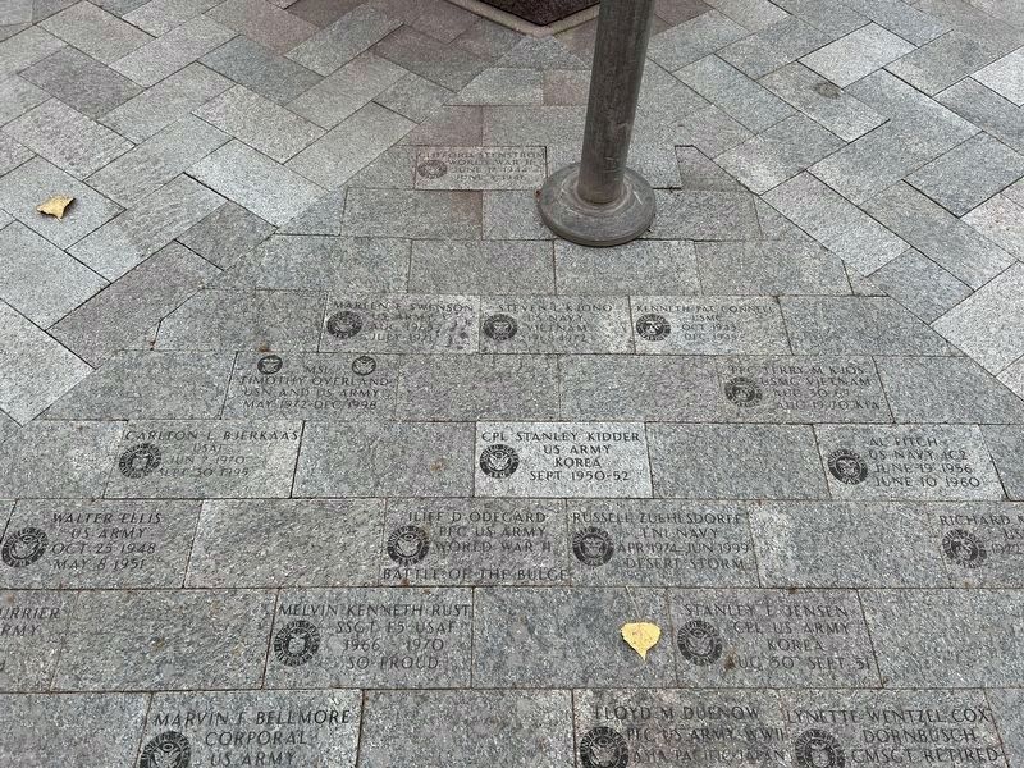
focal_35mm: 26
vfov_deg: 53.1
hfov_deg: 67.3
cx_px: 512
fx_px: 769
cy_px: 384
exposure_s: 1/224
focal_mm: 5.7
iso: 40
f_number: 1.5
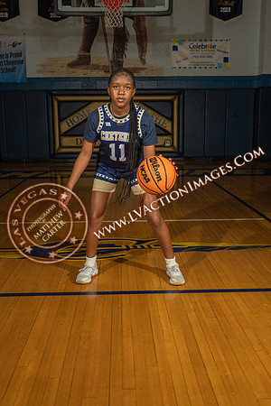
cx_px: 136
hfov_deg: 35.1
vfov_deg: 50.7
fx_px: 429
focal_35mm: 38
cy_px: 203
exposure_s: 1/200
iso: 160
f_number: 7.1
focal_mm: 38
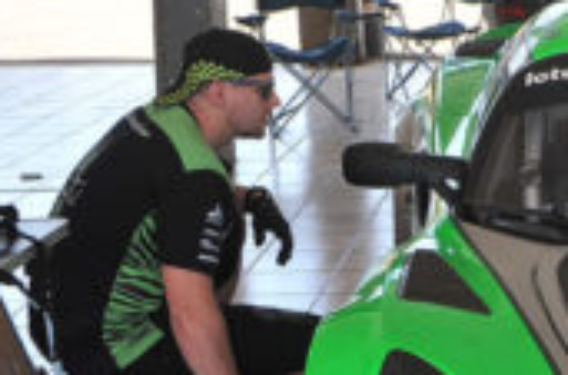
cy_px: 247
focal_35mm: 102
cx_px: 794
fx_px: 1605
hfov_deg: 18.3
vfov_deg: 13.3
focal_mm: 29
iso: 400
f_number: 10
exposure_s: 1/125
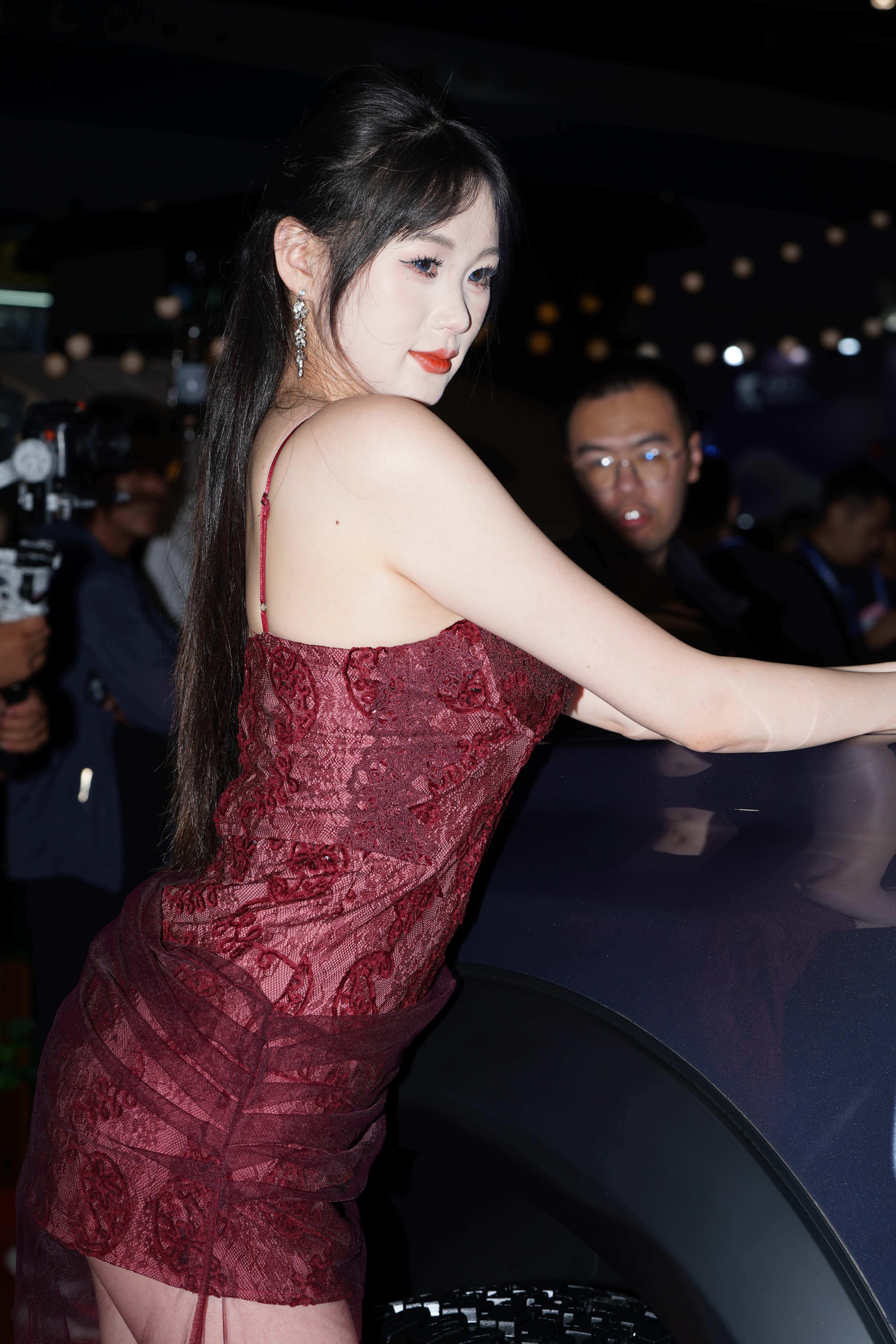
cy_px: 696
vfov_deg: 25.7
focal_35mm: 79
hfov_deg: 17.3
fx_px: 2949
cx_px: 401
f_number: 5.6
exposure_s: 1/250
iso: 100
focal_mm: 70
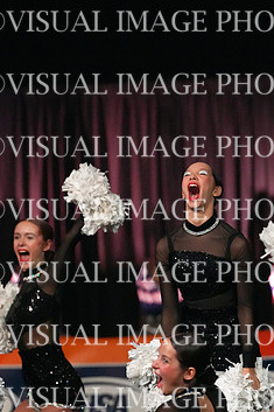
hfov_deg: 2.8
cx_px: 208
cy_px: 303
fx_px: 5634
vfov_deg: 4.2
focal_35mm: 493
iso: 16000
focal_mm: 300
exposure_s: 1/1250
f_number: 4
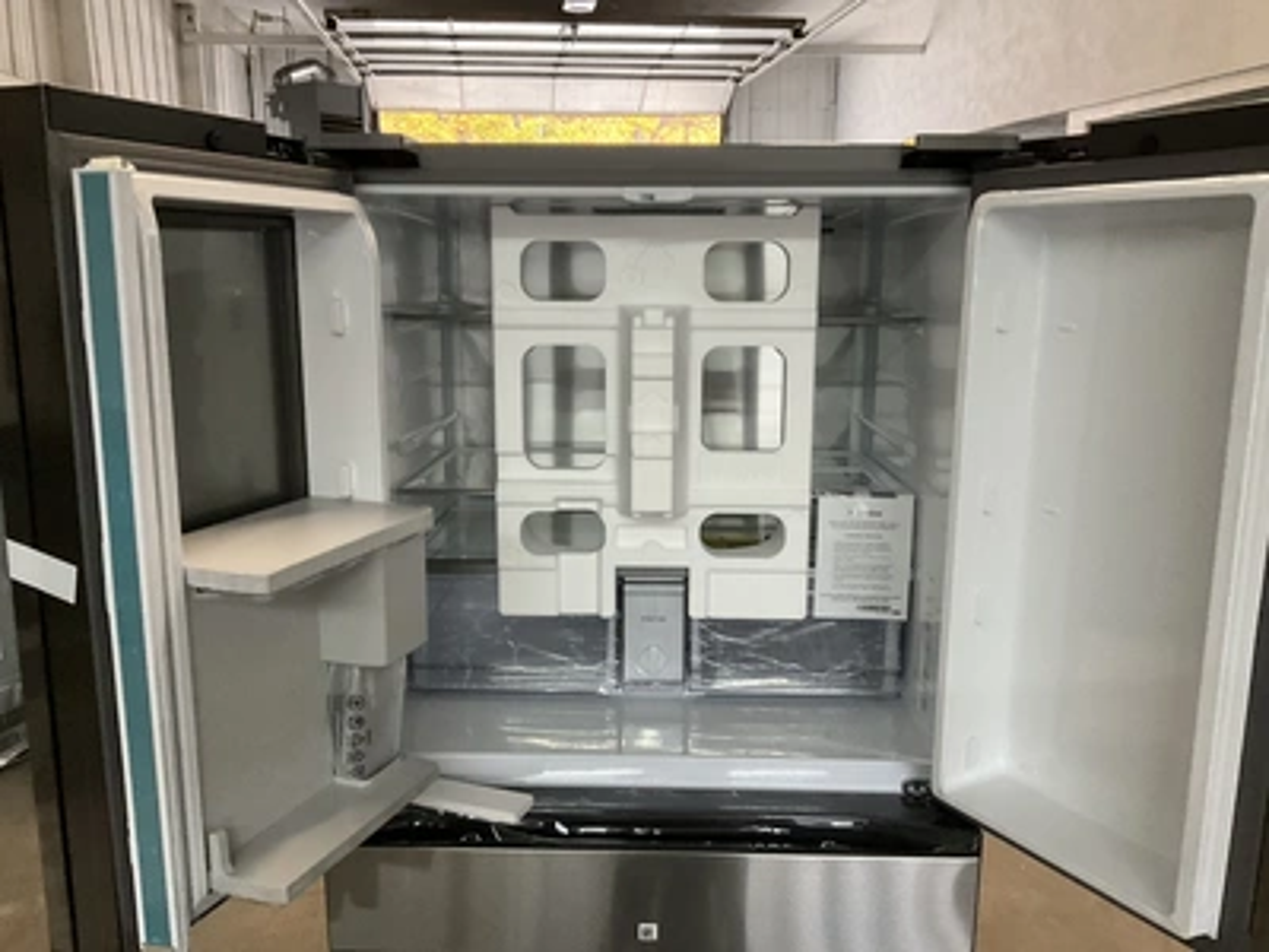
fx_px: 1063
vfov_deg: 48.2
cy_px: 476
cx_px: 634
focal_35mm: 29
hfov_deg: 61.7
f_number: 1.8
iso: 200
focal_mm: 3
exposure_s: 1/60
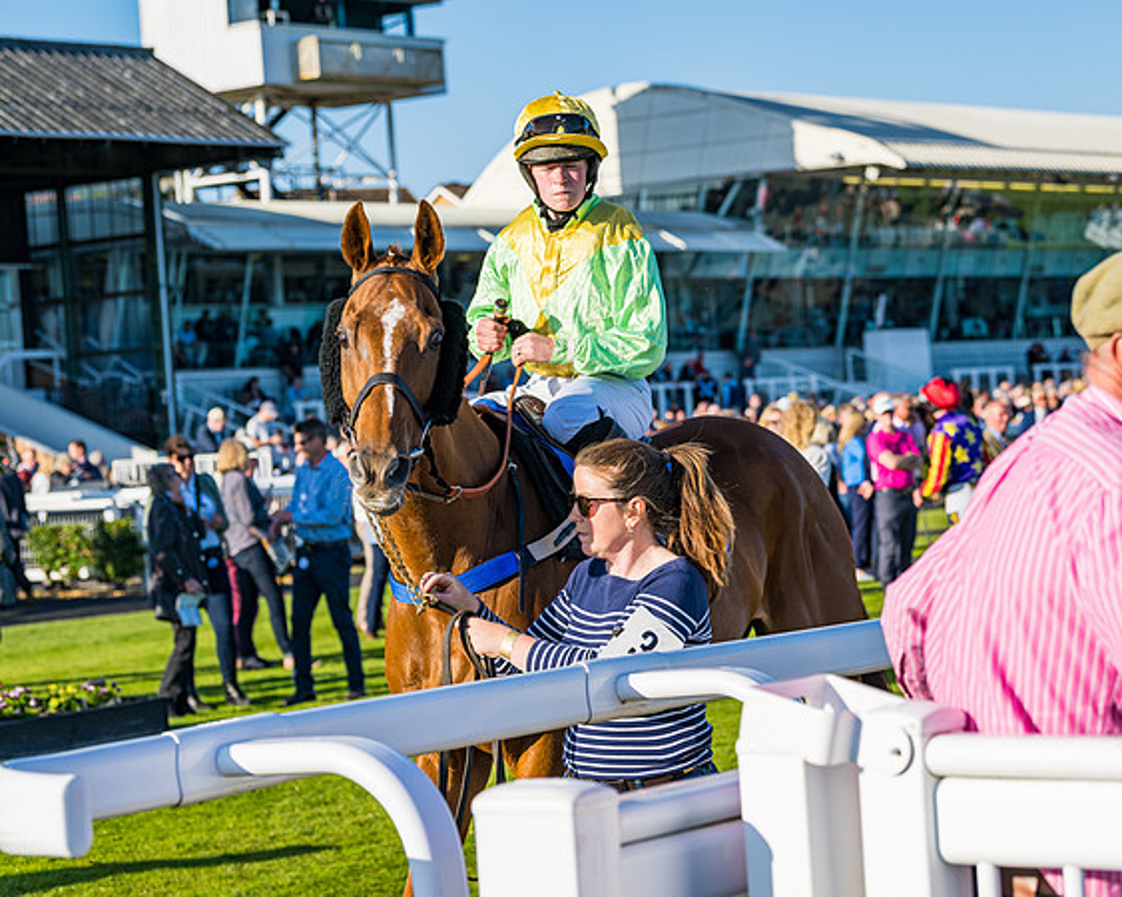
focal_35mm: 97
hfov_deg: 19.8
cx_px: 673
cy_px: 448
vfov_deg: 15.9
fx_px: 3217
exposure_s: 1/1250
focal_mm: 86
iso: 200
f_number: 5
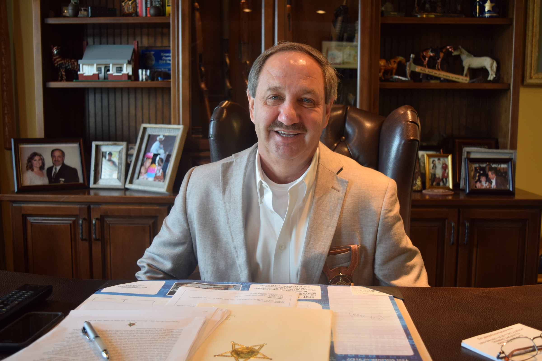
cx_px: 271
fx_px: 565
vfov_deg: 35.5
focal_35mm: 38
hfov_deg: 51.3
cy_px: 180
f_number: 4
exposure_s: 1/30
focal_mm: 25
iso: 400
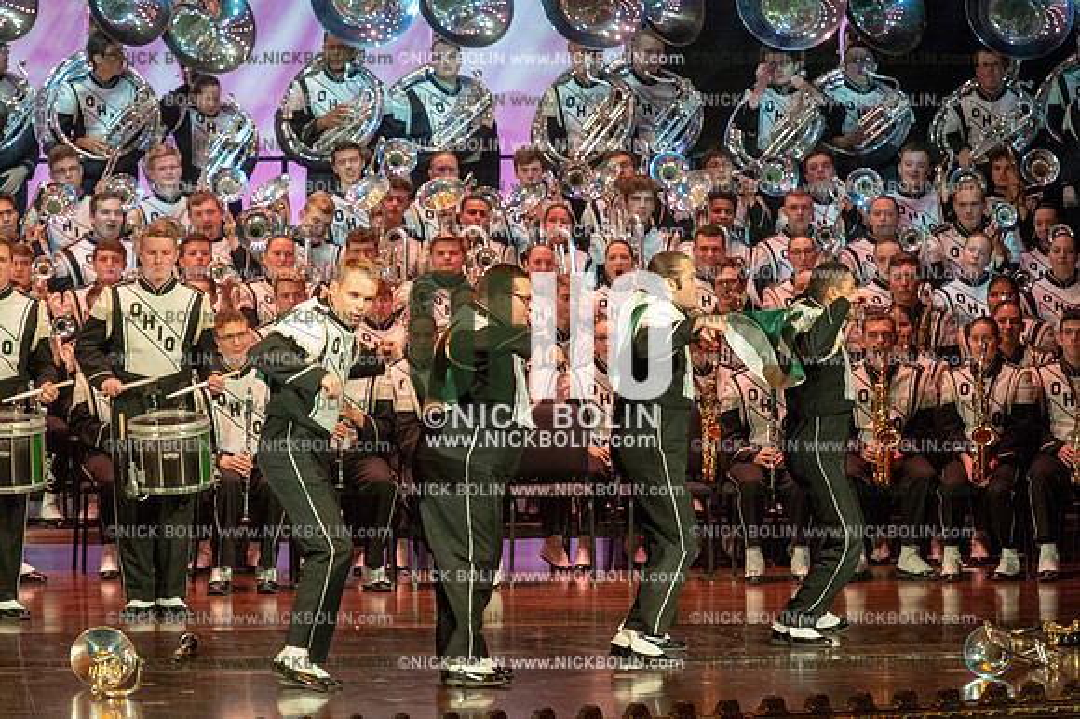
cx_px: 540
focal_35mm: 230
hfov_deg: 9.0
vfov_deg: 6.0
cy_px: 360
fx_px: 6896
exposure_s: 1/200
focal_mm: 230
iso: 8000
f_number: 5.6
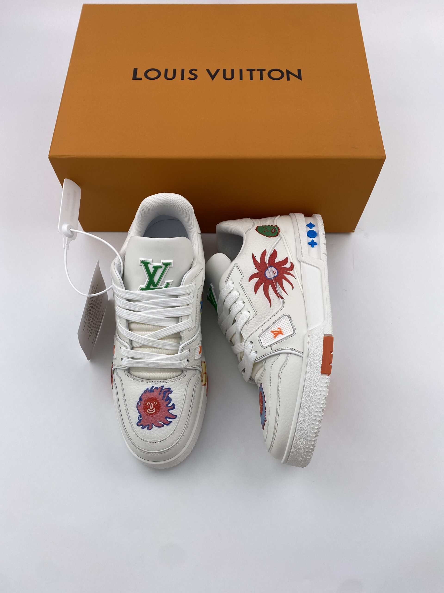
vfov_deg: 67.3
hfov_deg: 53.1
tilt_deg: -63.9
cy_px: 296
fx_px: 445
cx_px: 222
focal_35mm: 26
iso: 32
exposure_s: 1/2105
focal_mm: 4.25
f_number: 1.8
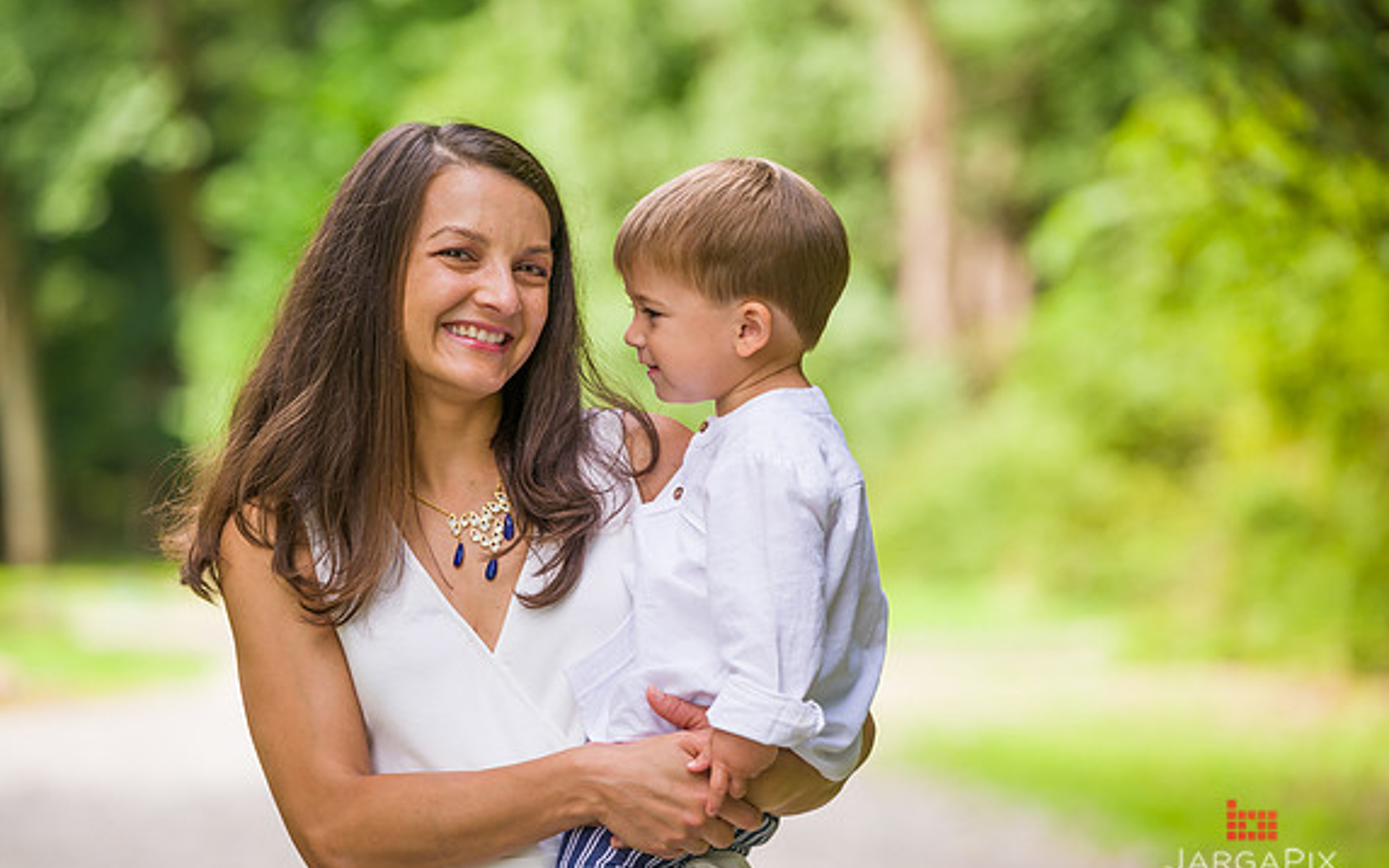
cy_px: 457
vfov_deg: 8.2
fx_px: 6056
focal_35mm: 160
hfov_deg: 13.1
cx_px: 696
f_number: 4
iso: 200
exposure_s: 1/400
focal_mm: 155
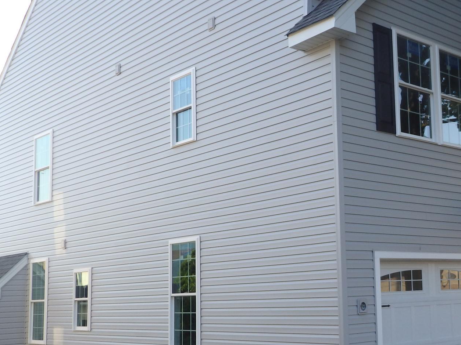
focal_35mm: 49
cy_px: 217
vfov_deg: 29.5
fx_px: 652
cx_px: 358
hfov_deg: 37.7
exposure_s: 1/320
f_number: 3.3
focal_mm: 5.5
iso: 125
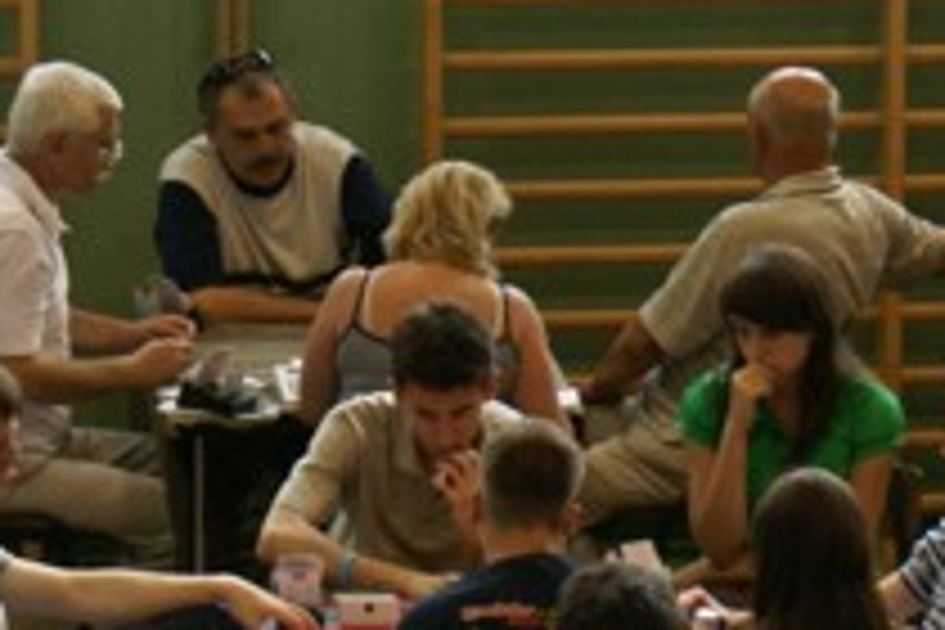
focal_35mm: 350
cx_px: 1278
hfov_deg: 5.8
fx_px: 9187
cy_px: 904
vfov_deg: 3.9
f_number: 5.6
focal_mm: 70
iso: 400
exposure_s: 1/80
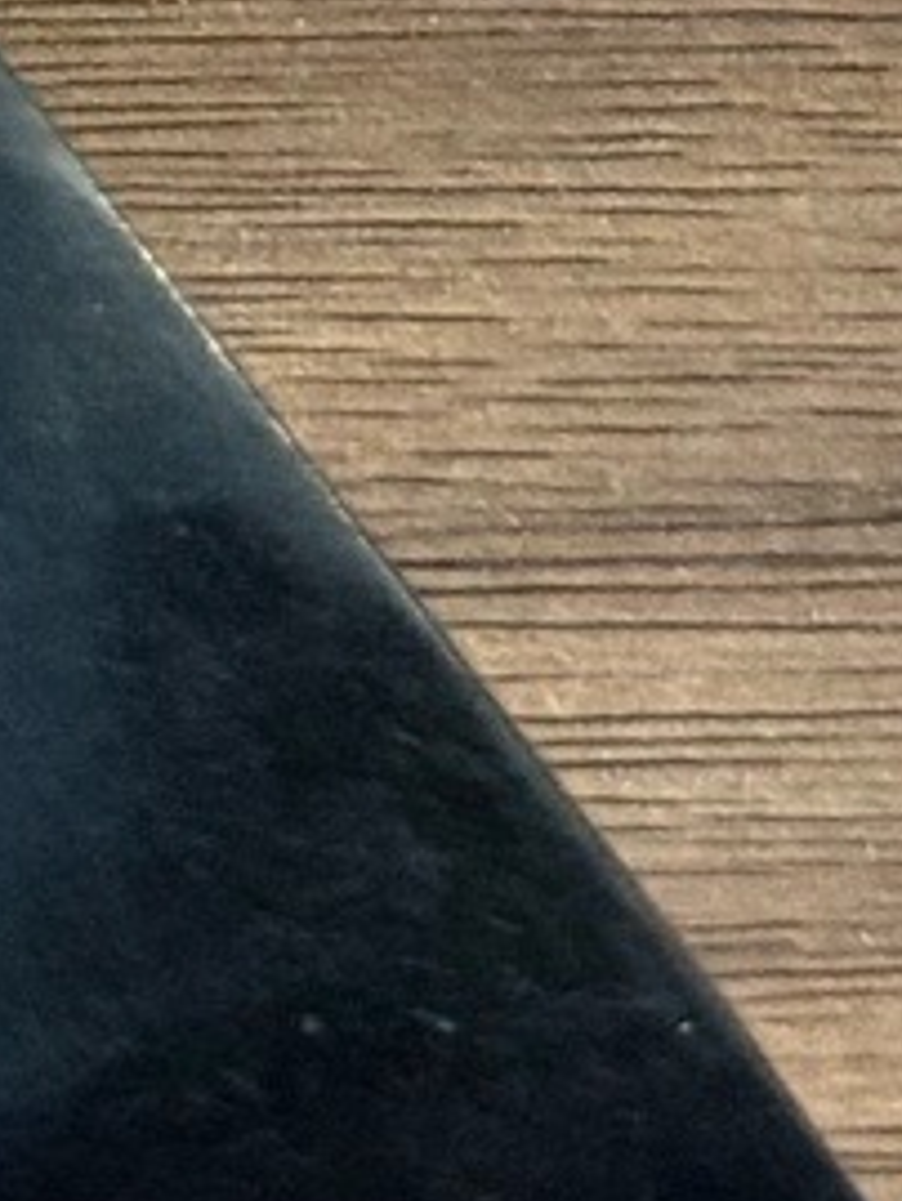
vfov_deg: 6.7
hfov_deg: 5.2
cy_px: -1402
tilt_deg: -60.5
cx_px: 85
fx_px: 9894
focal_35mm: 285
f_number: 1.78
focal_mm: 6.76
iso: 500
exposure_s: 1/40
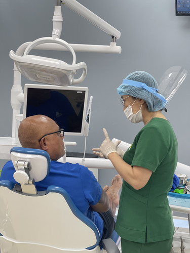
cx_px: 95
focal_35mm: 64
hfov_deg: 22.9
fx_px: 468
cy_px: 126
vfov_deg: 30.3
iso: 125
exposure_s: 1/100
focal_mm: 7.5
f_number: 2.2
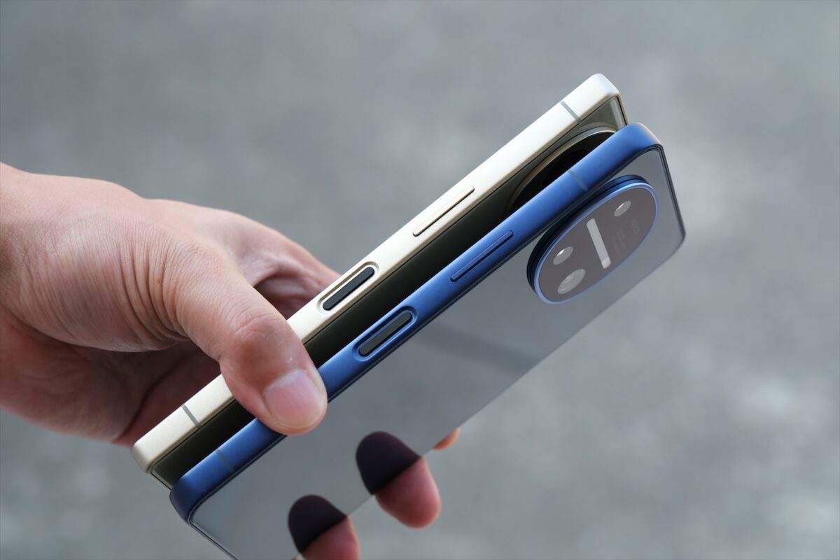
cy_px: 280
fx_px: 1937
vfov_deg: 16.5
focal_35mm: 83
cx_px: 420
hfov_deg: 24.5
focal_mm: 55
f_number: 5
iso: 200
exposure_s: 1/125
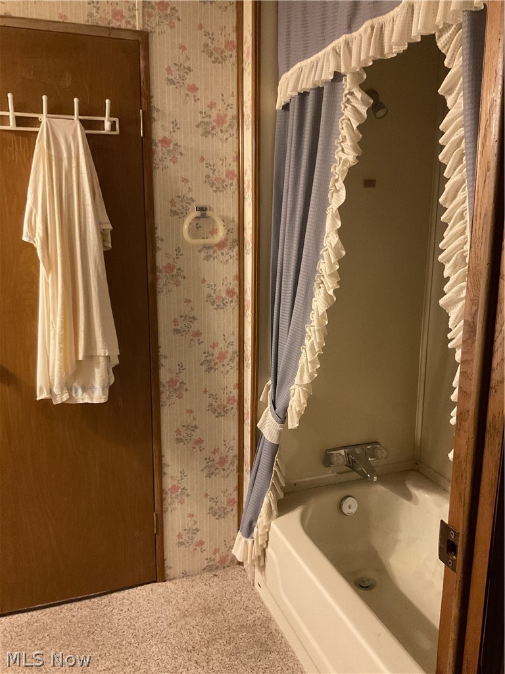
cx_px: 252
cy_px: 337
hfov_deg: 48.2
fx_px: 564
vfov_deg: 61.7
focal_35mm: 29
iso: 400
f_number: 1.8
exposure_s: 1/30
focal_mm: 3
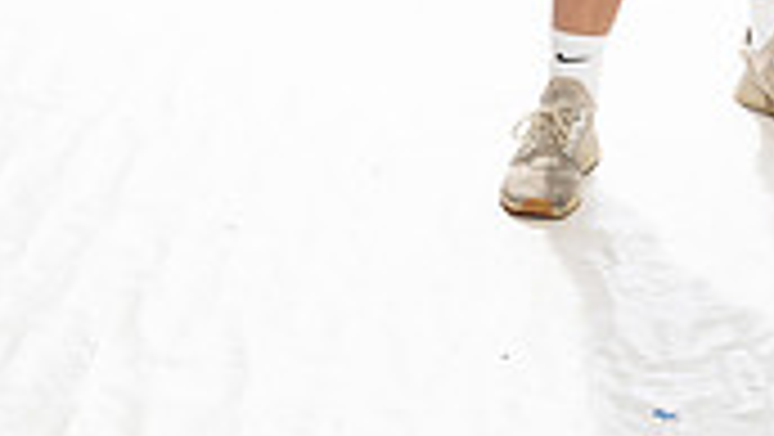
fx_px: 2813
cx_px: 666
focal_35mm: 137
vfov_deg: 8.2
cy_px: -557
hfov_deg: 15.5
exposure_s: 1/250
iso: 800
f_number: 8
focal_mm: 50
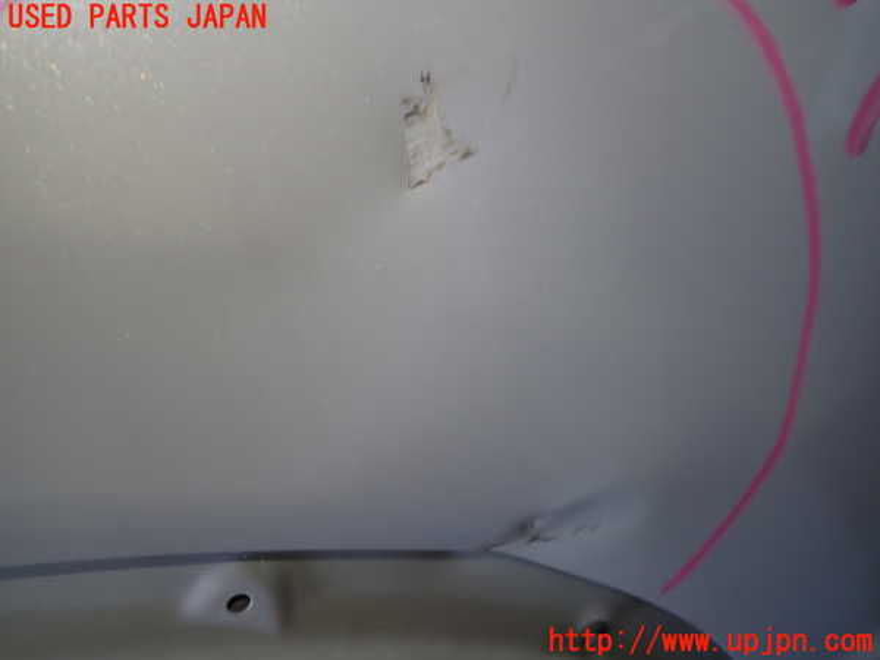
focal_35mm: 30
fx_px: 763
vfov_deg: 46.8
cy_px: 330
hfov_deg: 60.0
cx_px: 440
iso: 100
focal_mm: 5.4
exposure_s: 1/60
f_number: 2.3
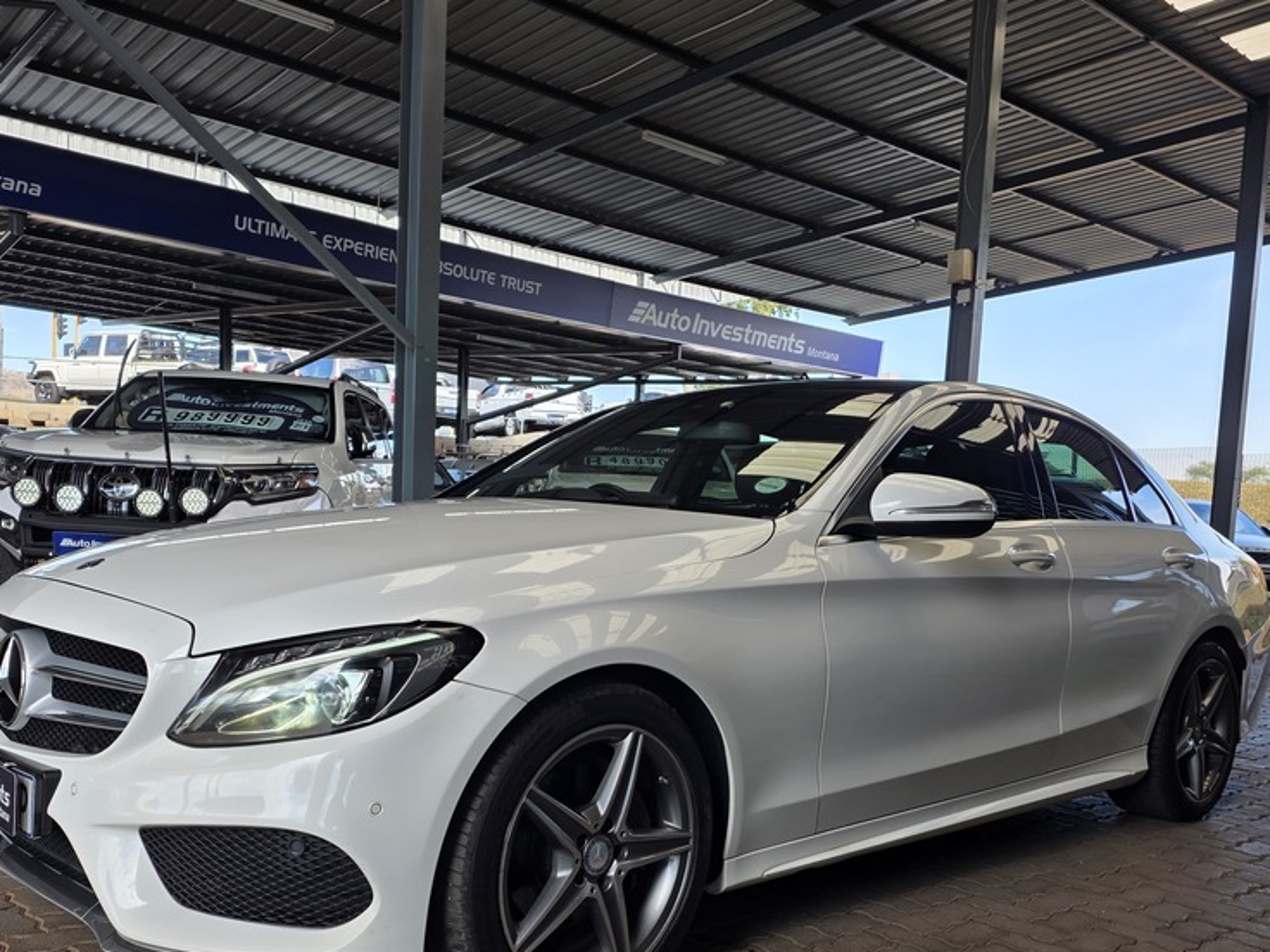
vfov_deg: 43.6
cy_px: 628
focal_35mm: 32
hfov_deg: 56.7
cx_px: 569
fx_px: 1174
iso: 12
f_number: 1.7
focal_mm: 6.25
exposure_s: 1/176
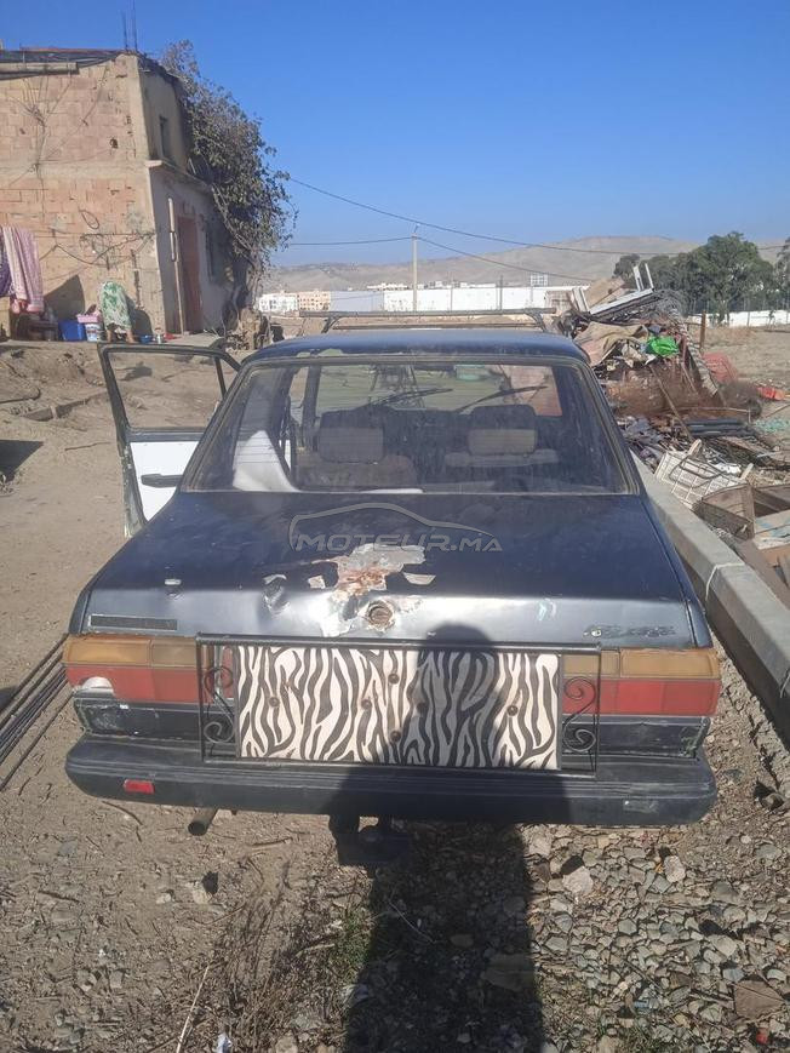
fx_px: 852
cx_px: 395
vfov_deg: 63.4
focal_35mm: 28
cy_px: 526
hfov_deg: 49.8
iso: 100
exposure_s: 1/1318
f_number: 2.2
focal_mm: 3.43
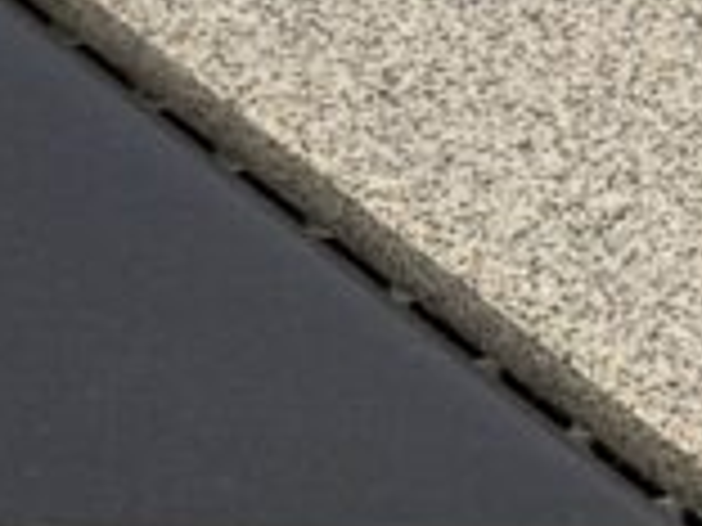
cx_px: 698
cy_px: 153
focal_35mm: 316
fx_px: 6408
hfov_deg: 6.3
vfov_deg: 4.7
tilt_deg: -50.5
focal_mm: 6.76
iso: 125
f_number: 1.78
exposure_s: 1/60
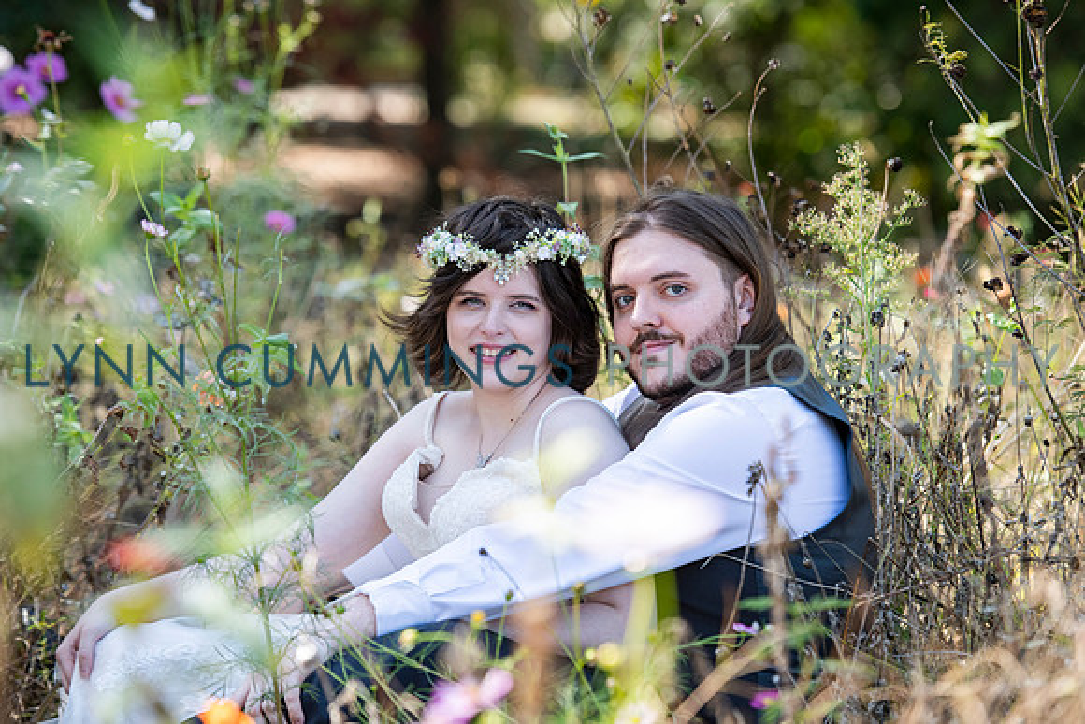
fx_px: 4286
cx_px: 543
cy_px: 362
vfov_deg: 9.7
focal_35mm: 142
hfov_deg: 14.4
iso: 400
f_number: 3.5
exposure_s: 1/640
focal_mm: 140
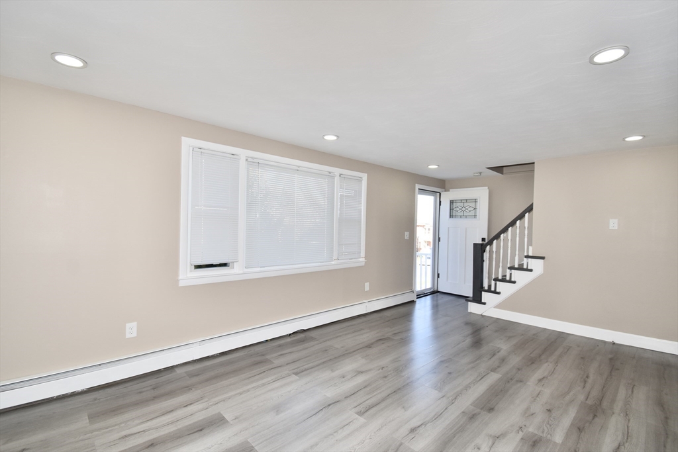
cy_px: 226
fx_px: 283
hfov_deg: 100.4
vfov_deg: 77.3
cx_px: 339
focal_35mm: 15
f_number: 5
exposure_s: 1/200
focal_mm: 10
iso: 250
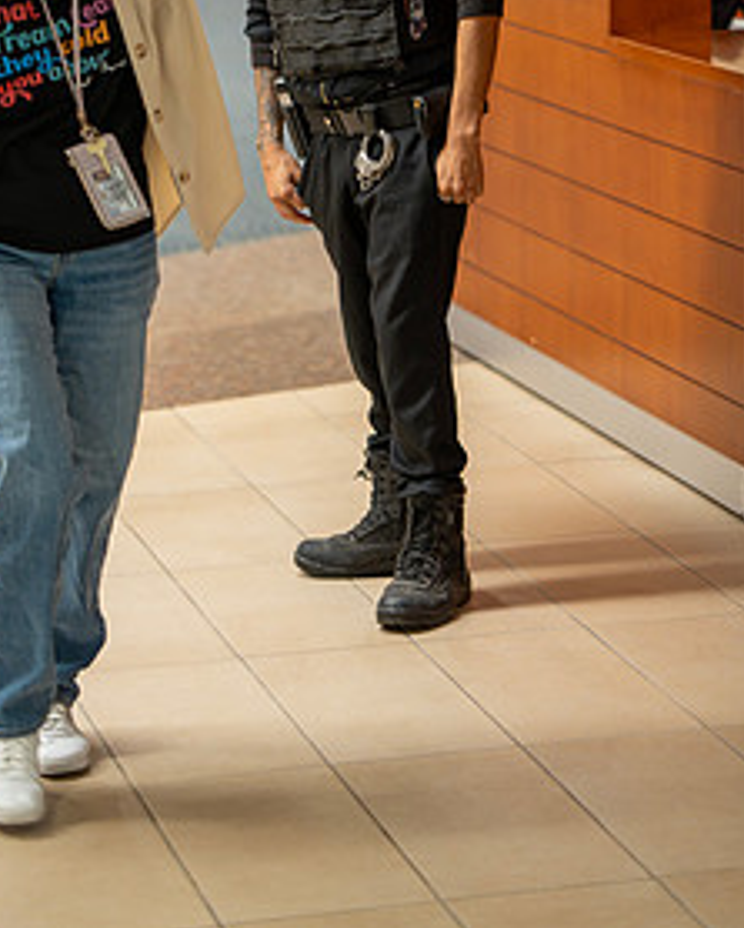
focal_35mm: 129
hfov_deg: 12.0
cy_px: 180
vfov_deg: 14.8
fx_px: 3545
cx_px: 344
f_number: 2
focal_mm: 85
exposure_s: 1/160
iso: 1000
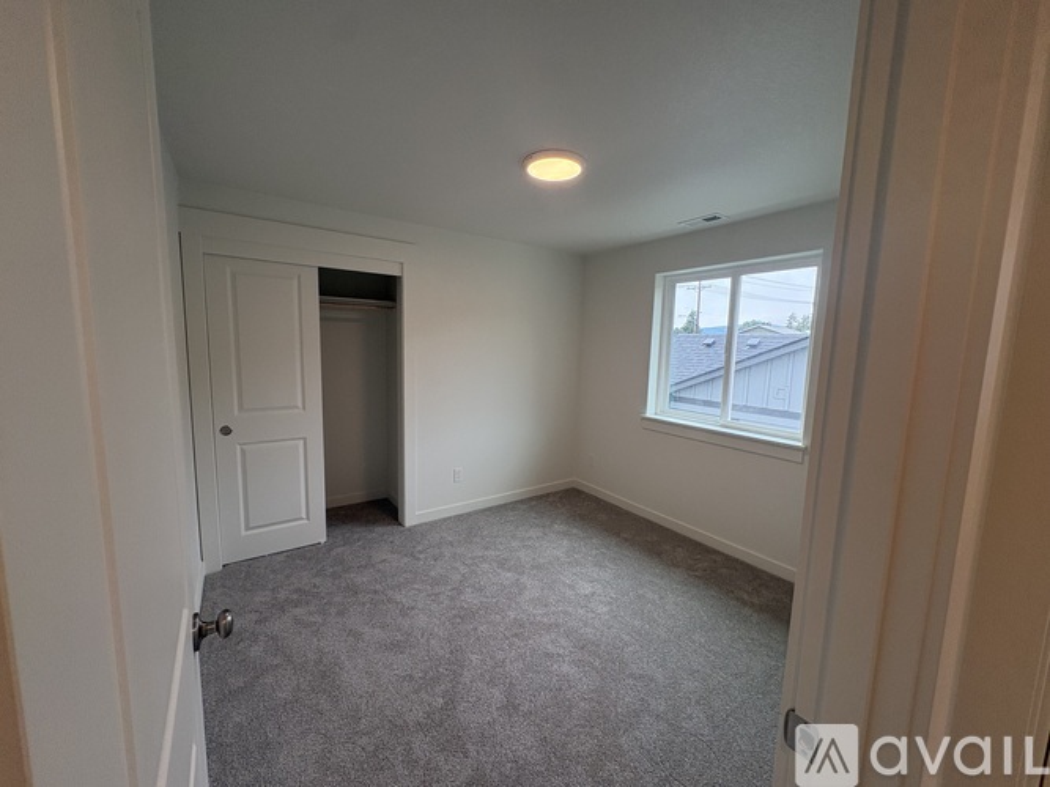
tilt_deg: -6.3
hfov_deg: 102.1
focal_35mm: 14
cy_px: 394
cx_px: 525
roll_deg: -1.5
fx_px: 425
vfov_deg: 85.7
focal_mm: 2.22
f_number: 2.2
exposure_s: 1/120
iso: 100
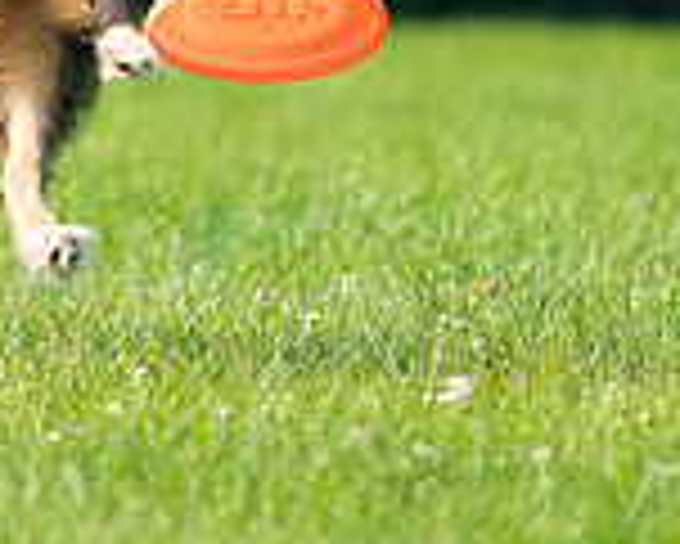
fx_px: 23824
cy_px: -196
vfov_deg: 1.3
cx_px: -95
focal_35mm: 1183
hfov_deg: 1.6
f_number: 6.3
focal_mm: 329
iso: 2000
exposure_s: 1/4000
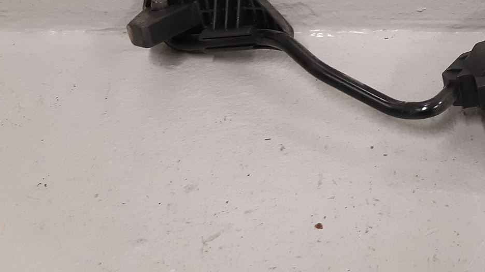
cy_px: 40
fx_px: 797
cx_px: 444
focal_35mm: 62
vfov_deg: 19.1
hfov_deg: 32.1
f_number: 1.7
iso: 250
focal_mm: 3.93
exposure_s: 1/50
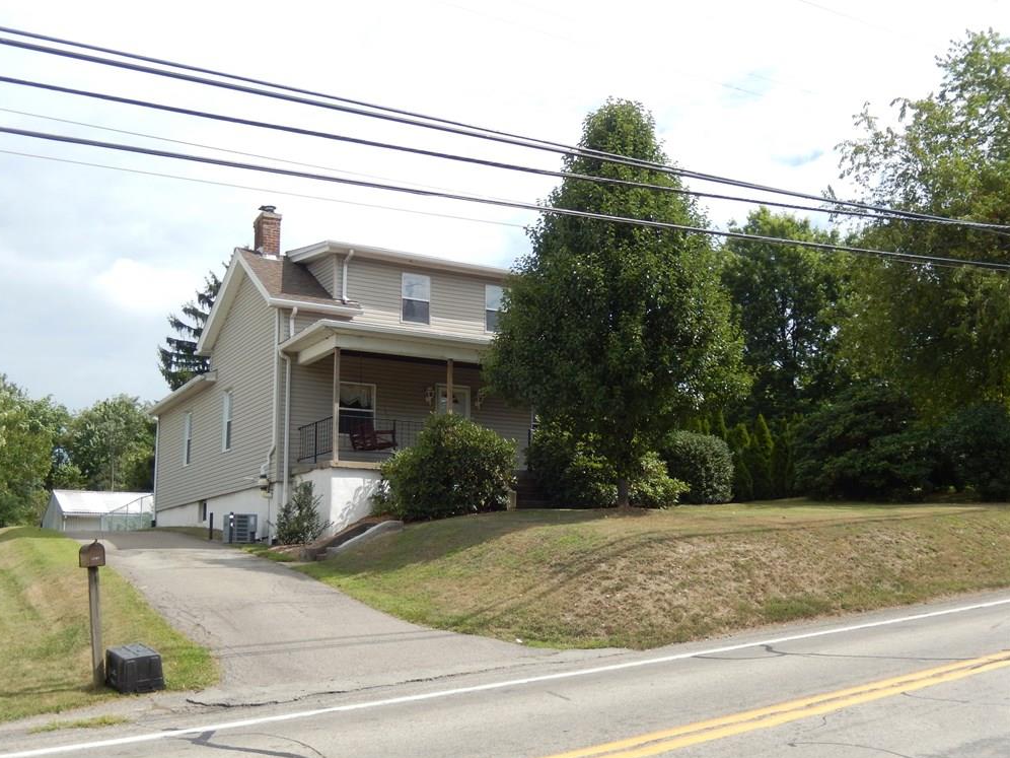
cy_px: 382
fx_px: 1080
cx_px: 495
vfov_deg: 38.7
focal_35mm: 37
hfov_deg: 50.1
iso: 125
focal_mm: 6.5
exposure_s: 1/800
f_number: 4
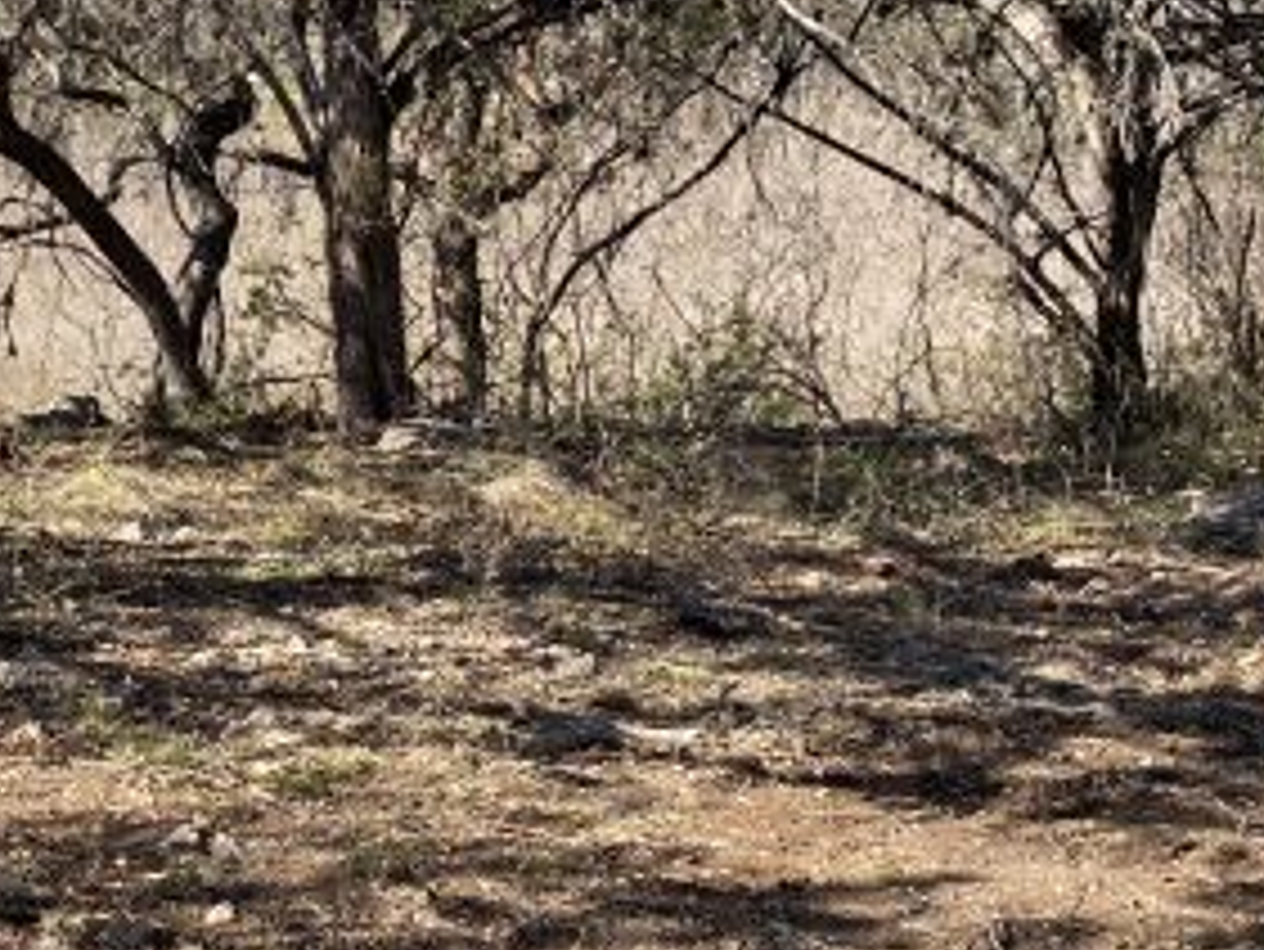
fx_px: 2703
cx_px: 31
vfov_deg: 19.9
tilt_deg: -6.3
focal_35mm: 74
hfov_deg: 25.2
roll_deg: -1.1
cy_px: 374
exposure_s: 1/681
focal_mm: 4.25
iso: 32
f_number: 1.8
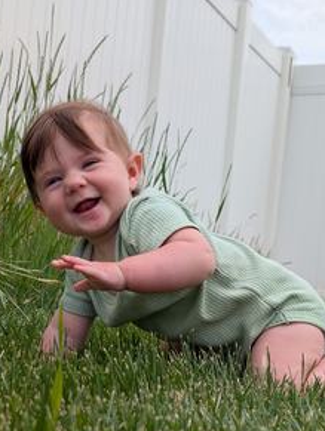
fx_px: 837
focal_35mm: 67
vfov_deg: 28.8
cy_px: 267
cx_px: 137
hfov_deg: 22.0
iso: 19
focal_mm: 6.9
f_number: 1.68
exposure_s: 1/1233
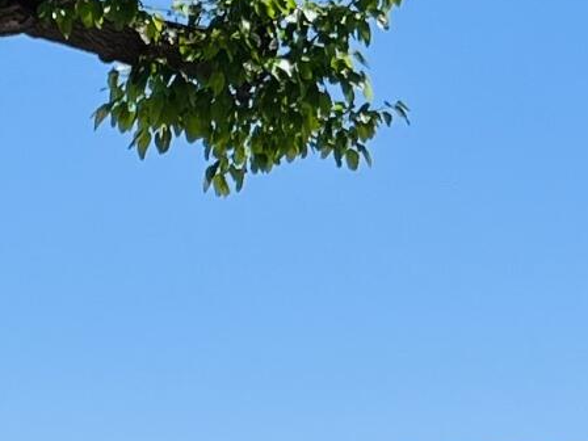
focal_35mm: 174
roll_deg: -0.2
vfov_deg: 8.0
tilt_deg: -0.6
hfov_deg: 10.8
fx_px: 2956
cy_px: 1005
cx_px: -364
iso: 50
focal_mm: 5.1
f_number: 1.6
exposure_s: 1/2062
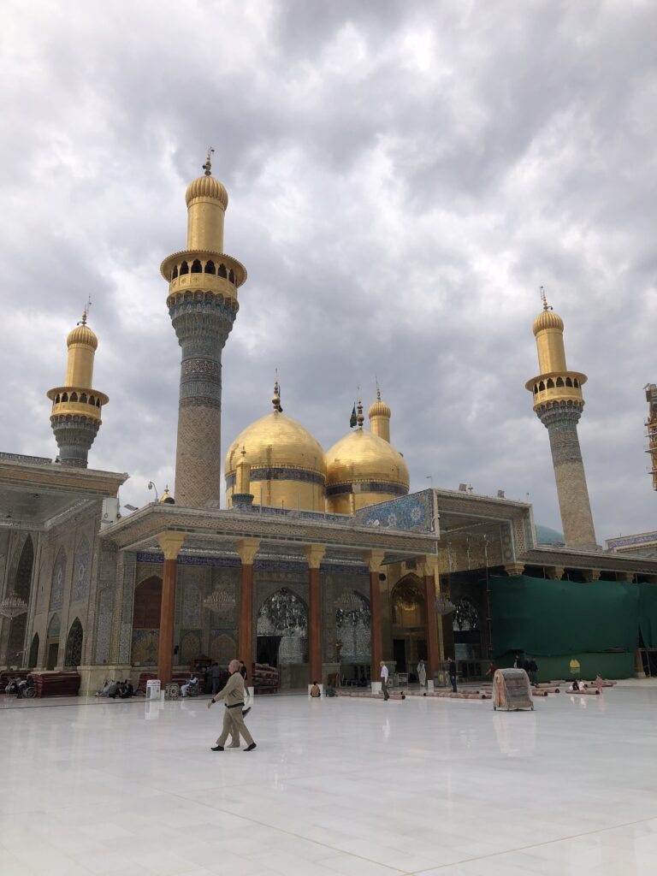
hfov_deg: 49.7
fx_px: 709
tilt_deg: +17.9
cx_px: 328
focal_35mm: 28
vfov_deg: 63.4
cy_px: 438
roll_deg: +1.4
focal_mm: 3.99
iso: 20
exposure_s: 1/2183
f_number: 1.8
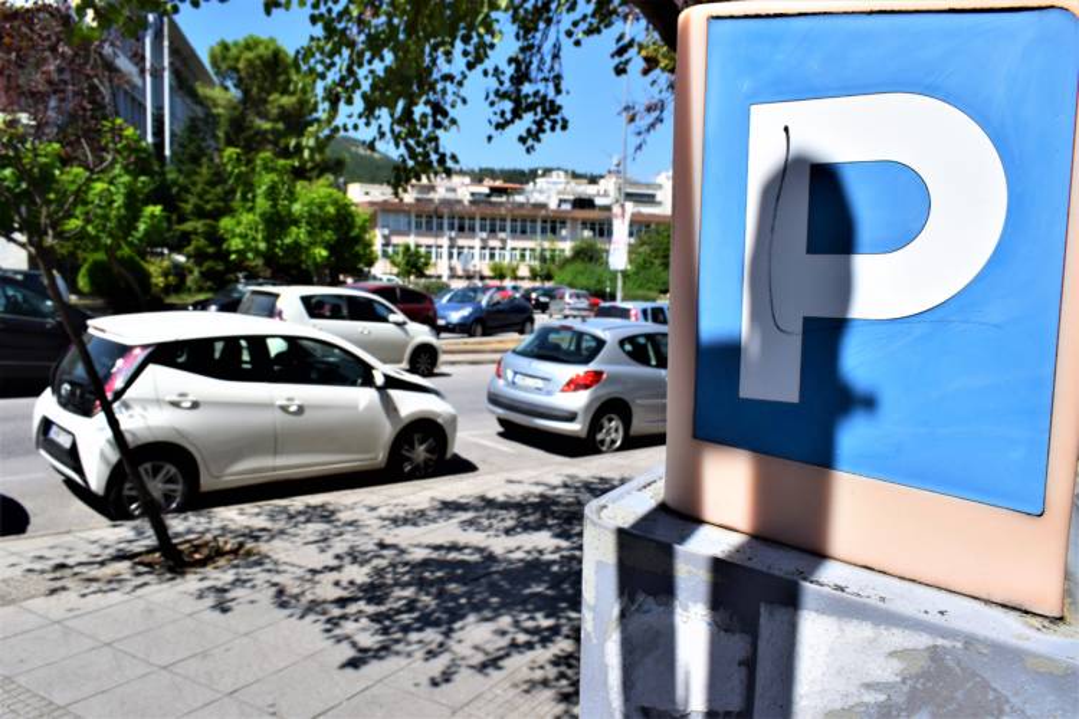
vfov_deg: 47.9
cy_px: 360
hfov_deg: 67.4
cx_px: 540
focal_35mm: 27
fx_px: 809
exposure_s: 1/500
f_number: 11
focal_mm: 18
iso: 320
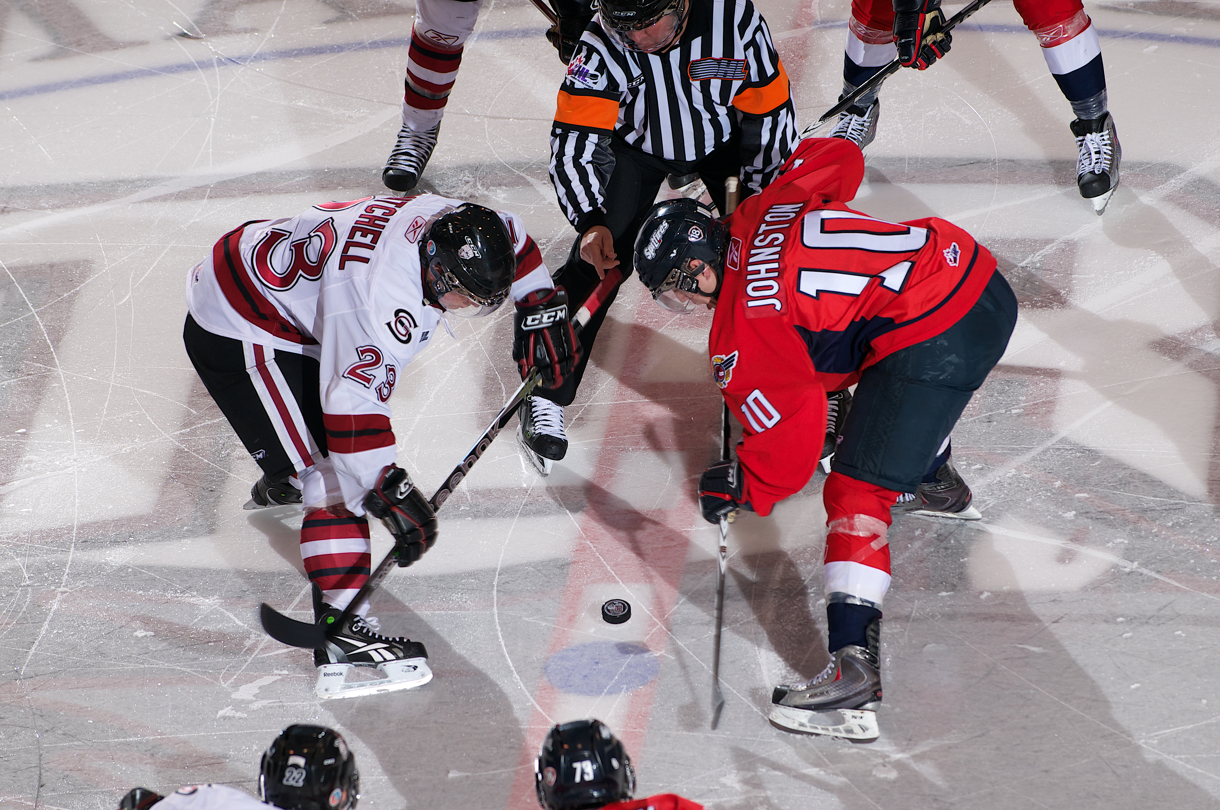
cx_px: 610
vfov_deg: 4.6
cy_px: 405
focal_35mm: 300
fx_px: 10154
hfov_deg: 6.9
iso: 200
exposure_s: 1/250
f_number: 4.5
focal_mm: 200
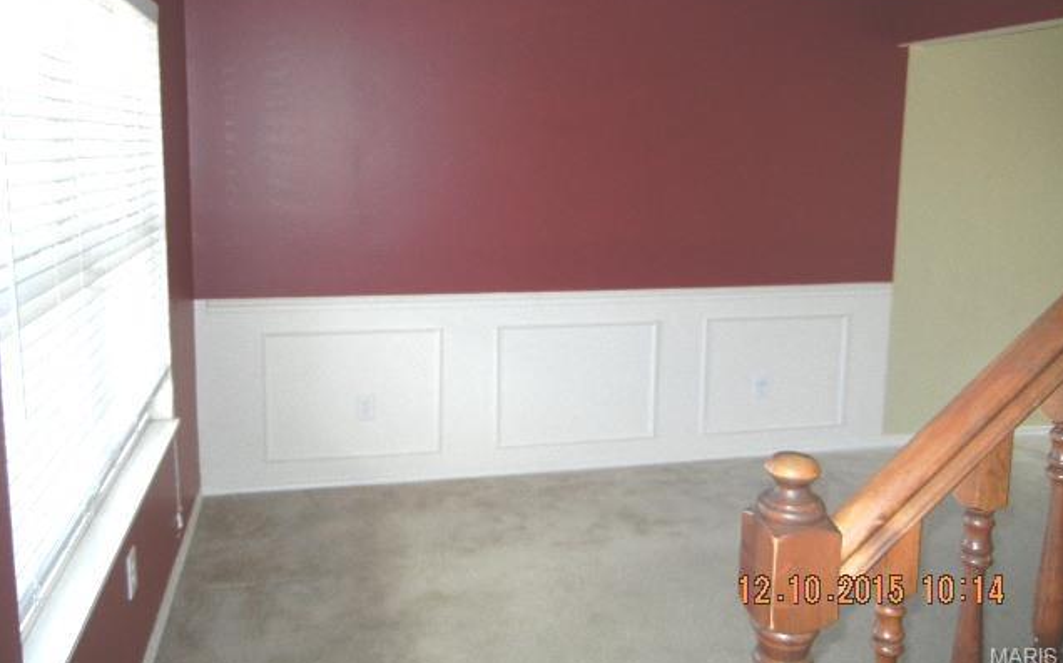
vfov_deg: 39.3
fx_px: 927
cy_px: 272
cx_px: 533
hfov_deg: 59.7
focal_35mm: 32
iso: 200
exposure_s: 1/30
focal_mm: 5.4
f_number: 3.5
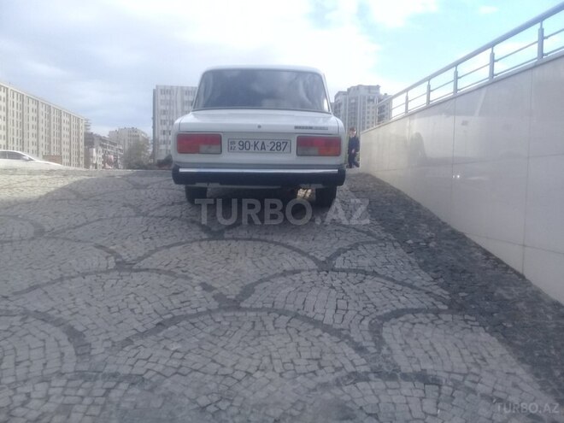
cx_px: 282
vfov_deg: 45.4
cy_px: 212
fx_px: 505
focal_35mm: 31
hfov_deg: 58.4
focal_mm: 3.3
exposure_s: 1/917
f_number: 2.2
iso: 50
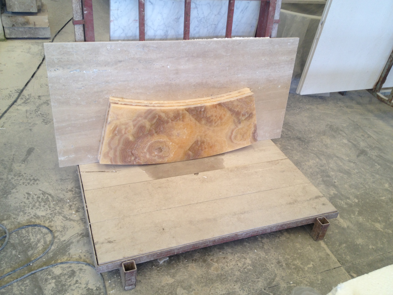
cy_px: 148
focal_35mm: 35
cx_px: 196
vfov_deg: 40.7
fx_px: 397
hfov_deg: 52.6
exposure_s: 1/20
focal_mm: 4.28
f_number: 2.4
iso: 50
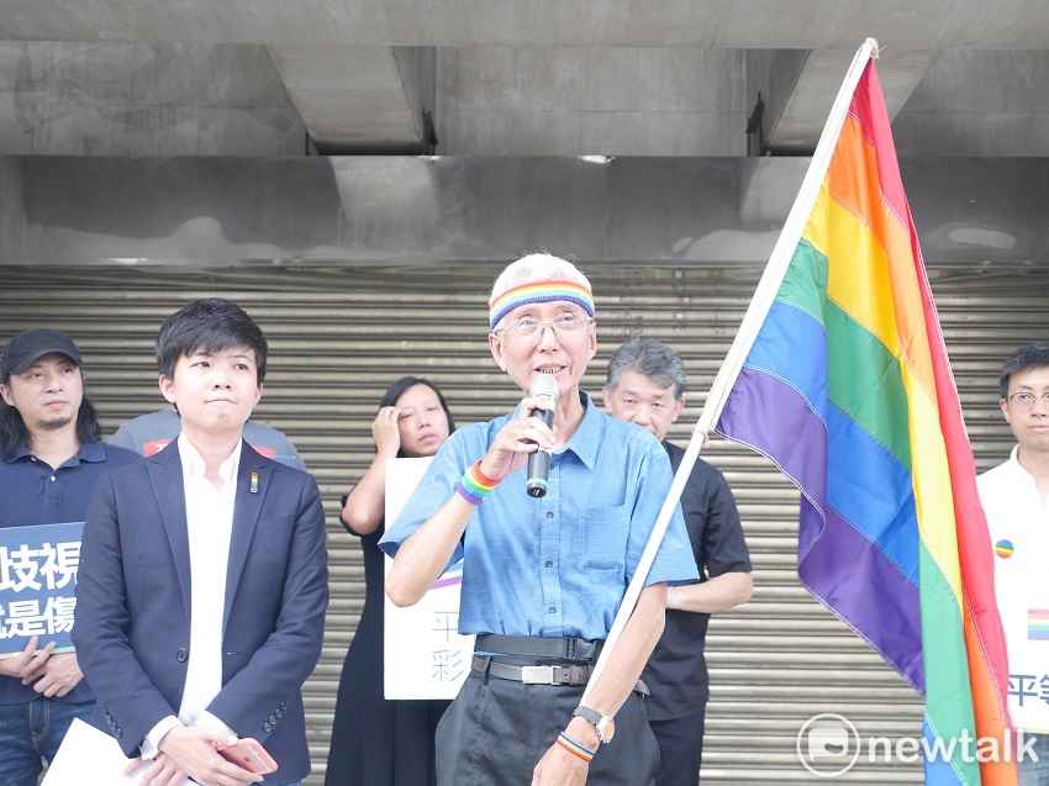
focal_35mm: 56
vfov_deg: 26.1
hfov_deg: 34.4
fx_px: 1697
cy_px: 393
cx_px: 524
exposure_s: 1/60
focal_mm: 28
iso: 500
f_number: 2.8
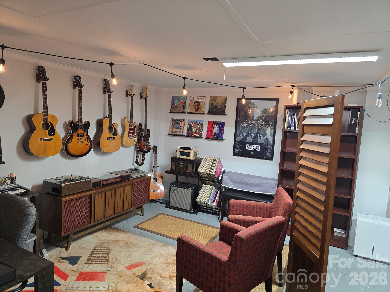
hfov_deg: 73.9
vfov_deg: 58.9
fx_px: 259
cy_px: 146
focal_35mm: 23
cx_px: 195
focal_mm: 6.3
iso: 400
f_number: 1.7
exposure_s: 1/120
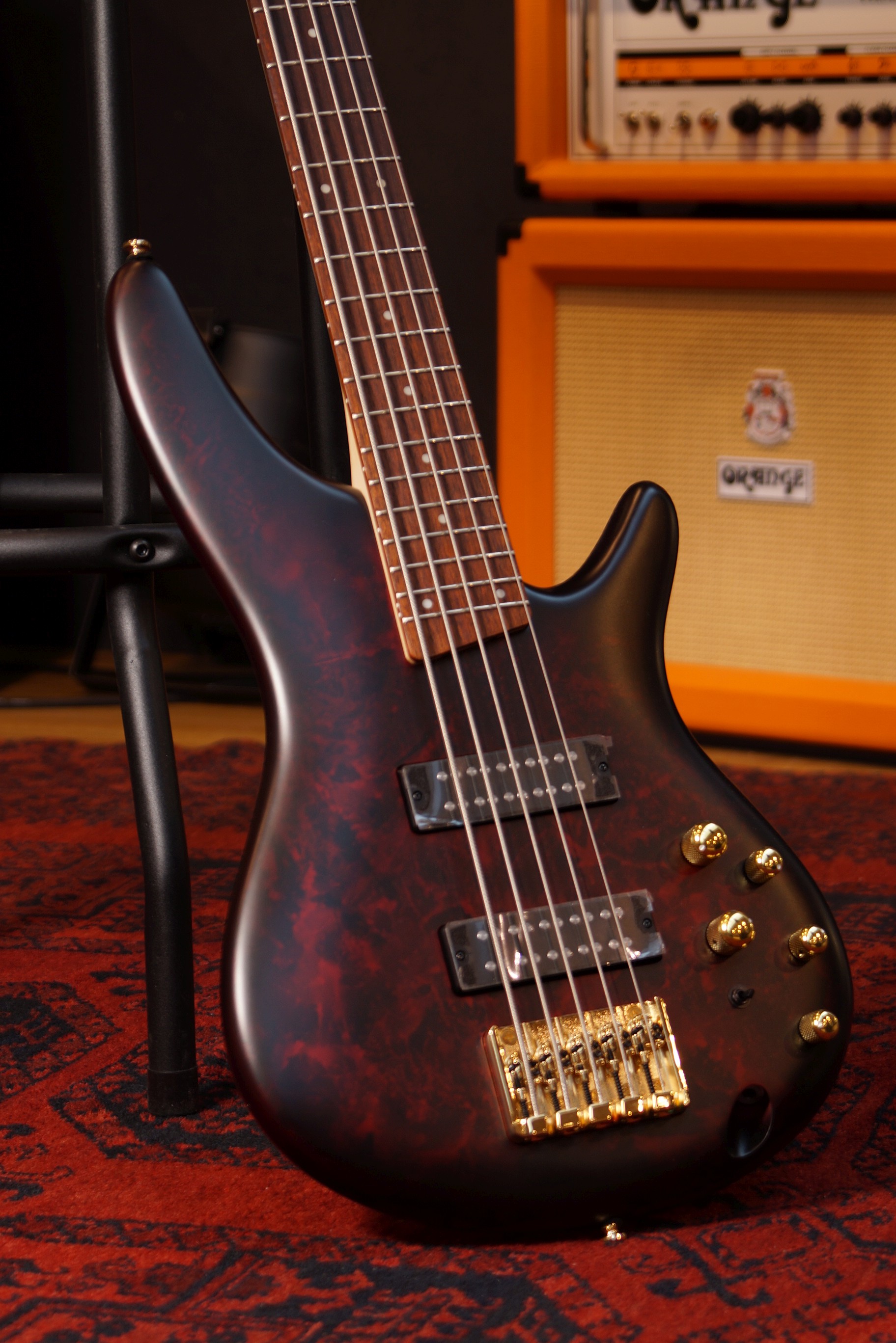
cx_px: 448
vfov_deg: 19.5
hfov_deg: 13.0
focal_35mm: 105
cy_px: 672
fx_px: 3920
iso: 100
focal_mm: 70
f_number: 5
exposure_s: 1/10
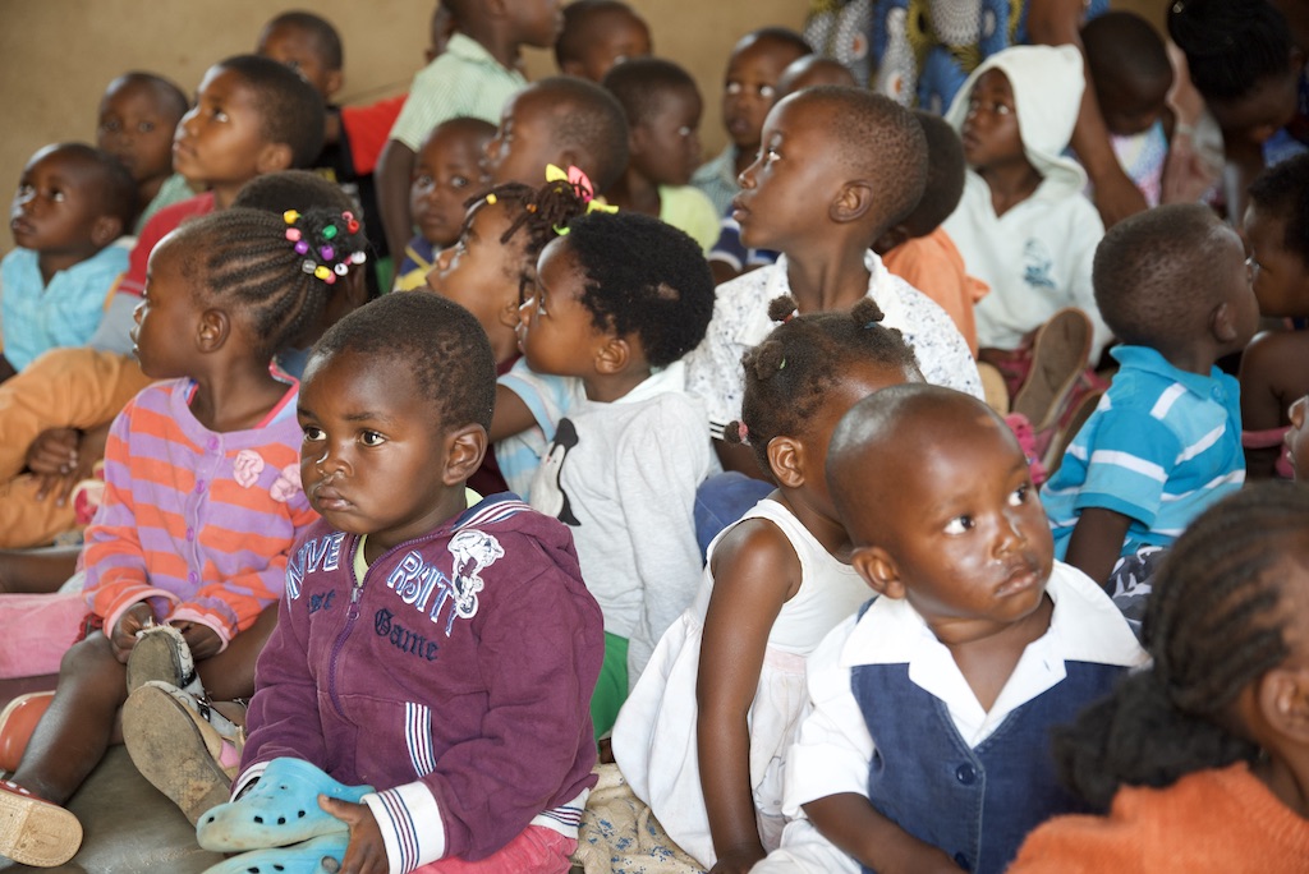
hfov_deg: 29.6
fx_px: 2474
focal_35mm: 68
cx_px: 654
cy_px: 437
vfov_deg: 20.0
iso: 1400
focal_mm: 68
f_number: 4
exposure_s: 1/60
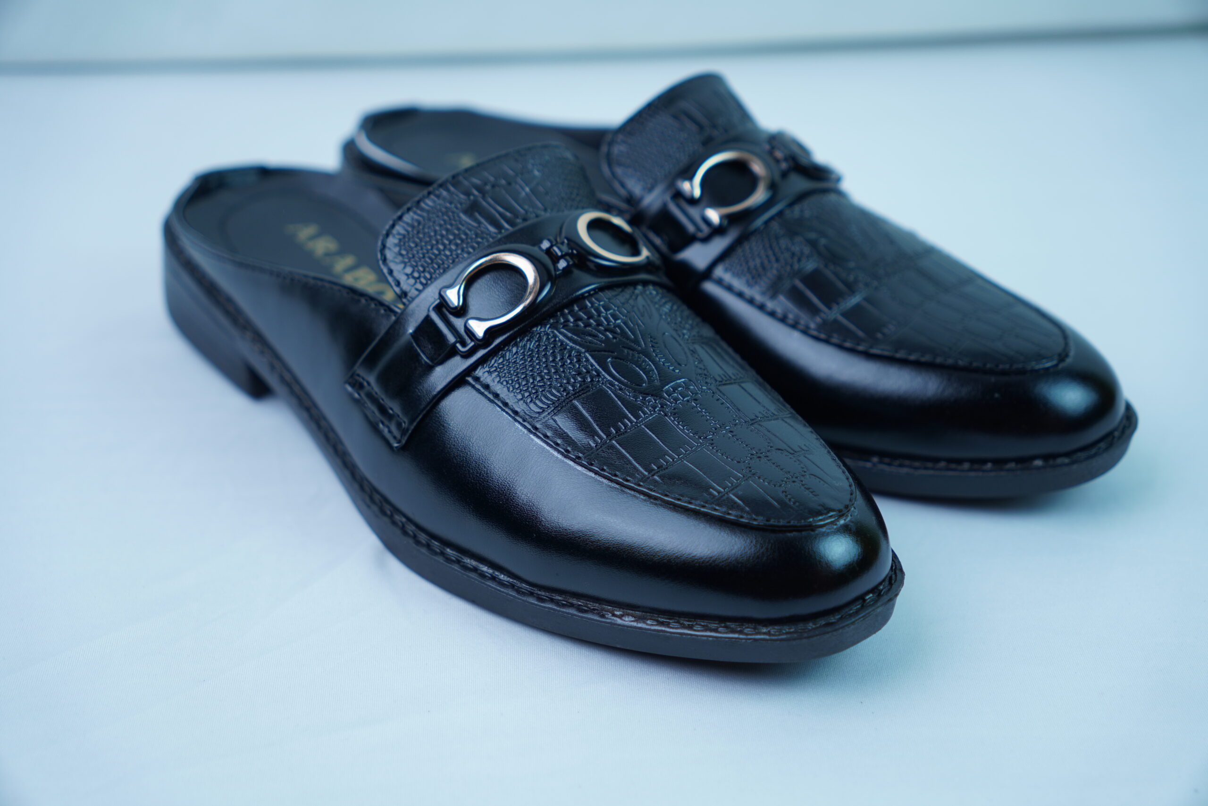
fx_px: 1882
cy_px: 403
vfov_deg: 24.2
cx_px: 604
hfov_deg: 35.6
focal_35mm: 56
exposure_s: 1/100
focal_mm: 37.4
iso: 100
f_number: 2.8
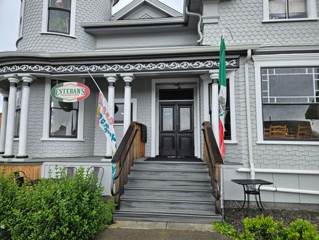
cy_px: 120
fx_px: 212
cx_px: 160
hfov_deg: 73.9
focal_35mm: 23
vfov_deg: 58.9
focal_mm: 5.4
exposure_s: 1/719
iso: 40
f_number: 1.8
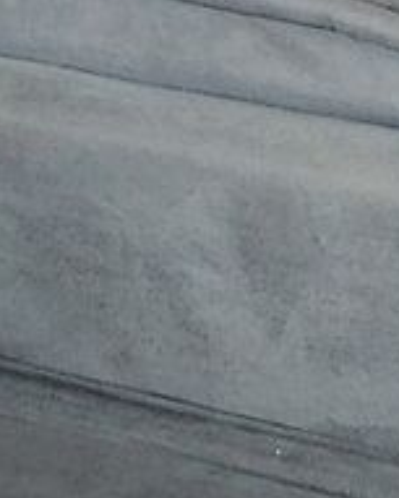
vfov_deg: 8.1
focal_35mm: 235
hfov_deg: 6.4
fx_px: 3466
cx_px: -318
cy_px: -253
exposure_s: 1/120
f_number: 1.8
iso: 50
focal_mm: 5.23
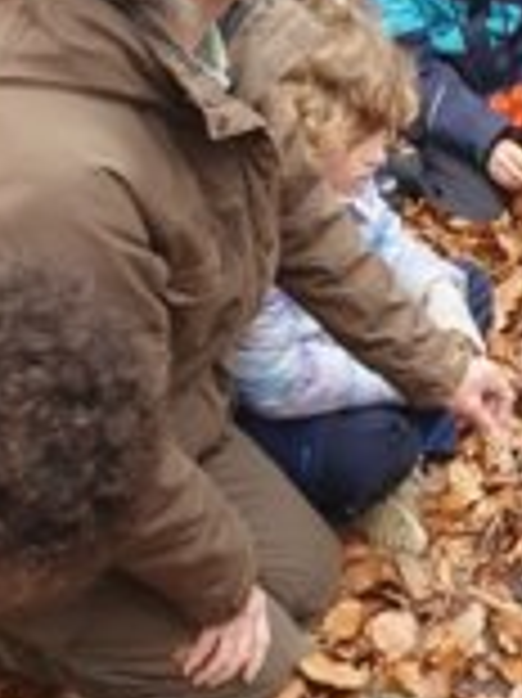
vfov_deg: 29.0
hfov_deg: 21.0
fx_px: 1349
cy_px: 329
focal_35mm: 67
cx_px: 554
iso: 250
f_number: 2.4
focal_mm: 4.32
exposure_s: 1/100
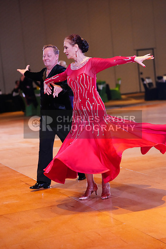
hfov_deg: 15.5
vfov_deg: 23.1
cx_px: 83
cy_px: 124
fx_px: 608
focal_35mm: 88
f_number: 2.8
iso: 5000
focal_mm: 88
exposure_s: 1/400
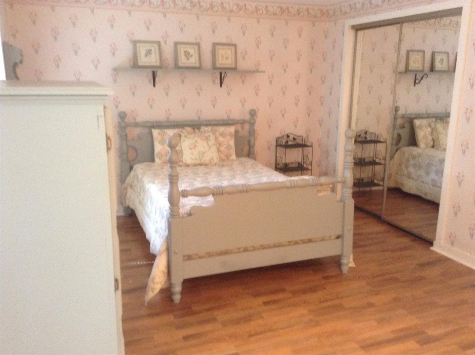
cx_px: 238
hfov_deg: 55.4
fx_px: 452
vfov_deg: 42.8
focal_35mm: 33
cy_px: 178
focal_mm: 3.3
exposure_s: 1/17
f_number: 2.4
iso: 250
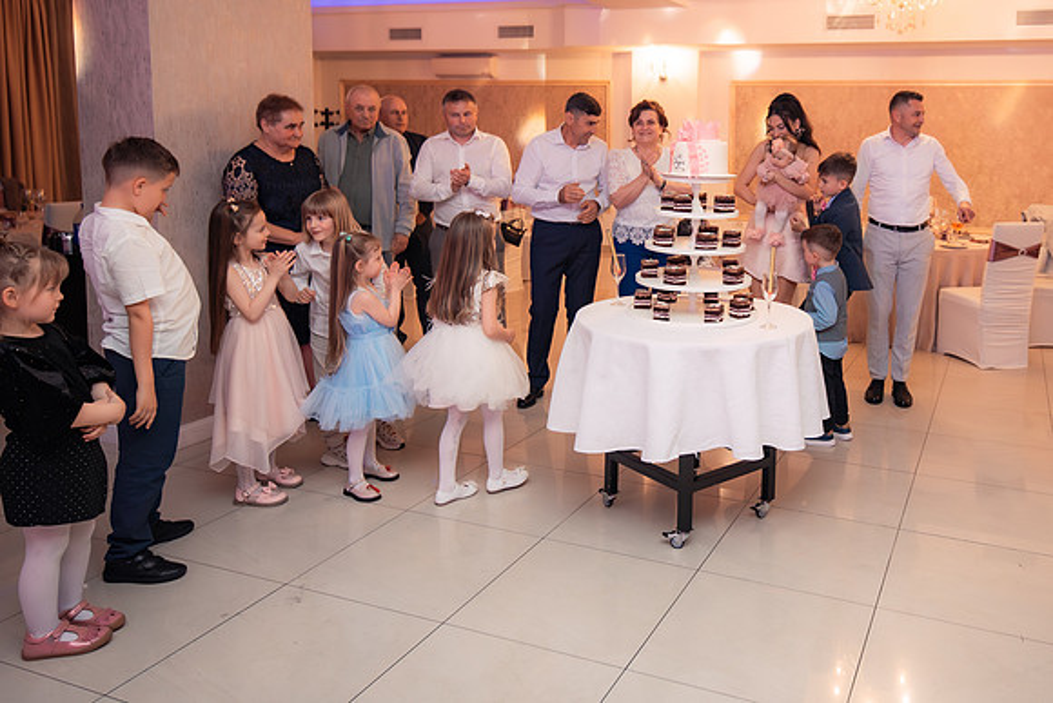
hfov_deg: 62.1
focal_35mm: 29
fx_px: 849
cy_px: 239
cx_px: 695
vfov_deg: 44.3
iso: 1600
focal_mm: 22
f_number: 2.8
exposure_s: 1/200
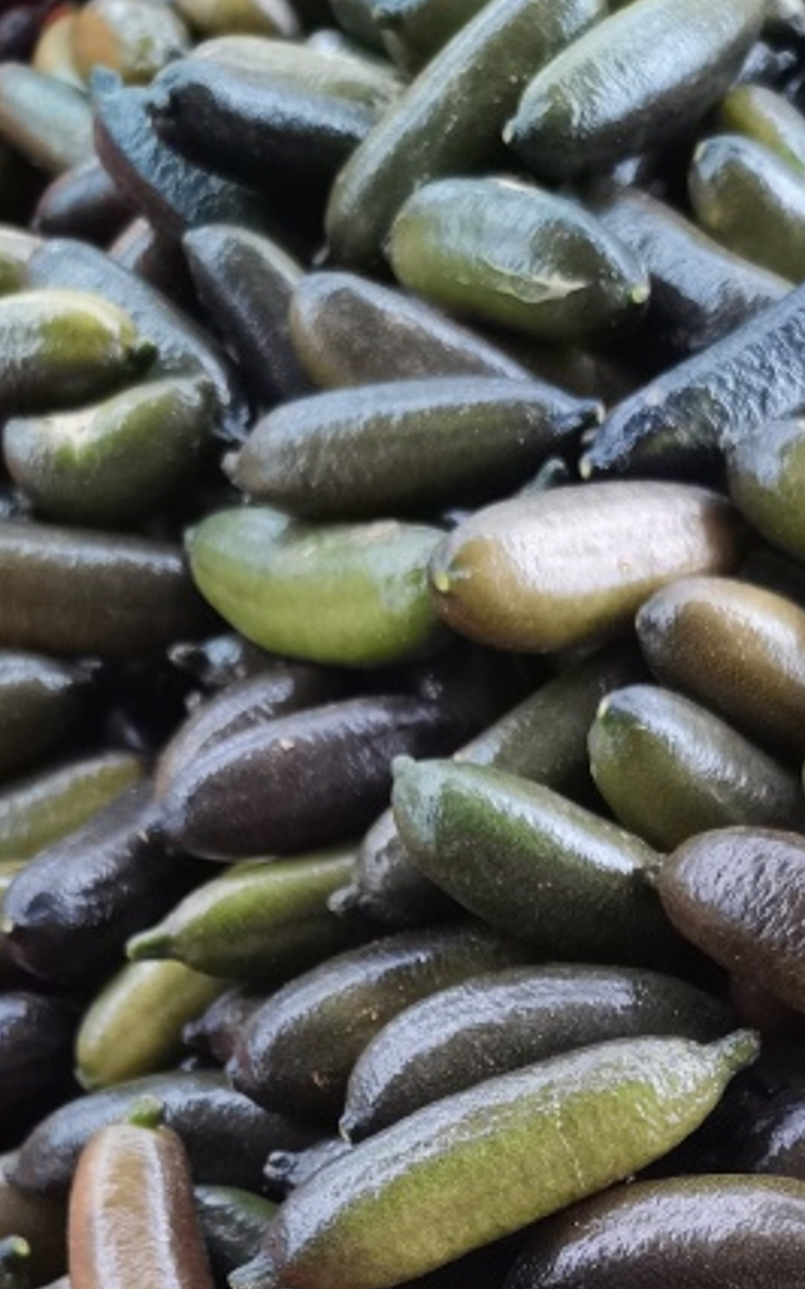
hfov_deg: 18.7
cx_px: 660
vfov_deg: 27.7
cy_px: 1345
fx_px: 2424
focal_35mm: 69
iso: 50
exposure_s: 1/108
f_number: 1.8
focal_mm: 5.58
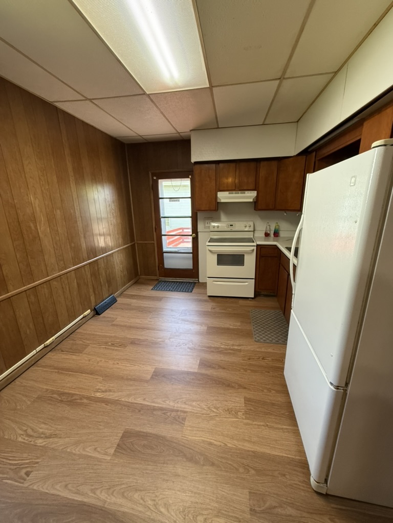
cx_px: 196
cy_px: 262
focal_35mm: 14
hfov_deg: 85.7
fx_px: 212
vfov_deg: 102.1
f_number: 2.2
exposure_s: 1/120
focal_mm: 2.22
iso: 400
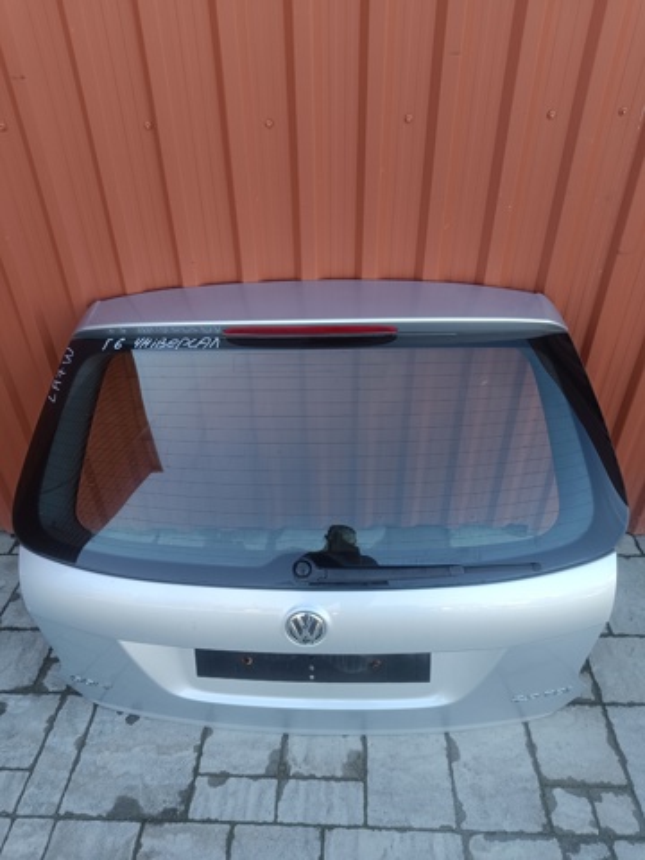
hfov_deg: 56.8
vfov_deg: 71.6
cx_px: 322
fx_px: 596
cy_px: 430
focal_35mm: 24
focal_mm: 5.59
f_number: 1.88
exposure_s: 1/102
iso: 59
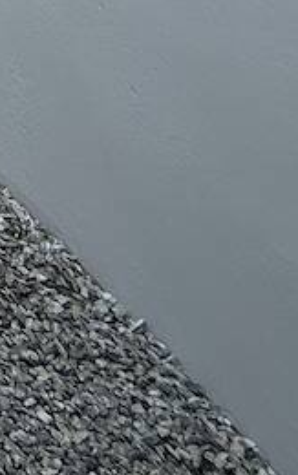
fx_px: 946
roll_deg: -0.7
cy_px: -400
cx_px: -603
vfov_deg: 19.8
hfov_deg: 11.1
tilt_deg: -0.8
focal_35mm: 73
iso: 50
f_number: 2.2
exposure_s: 1/2092
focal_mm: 2.22
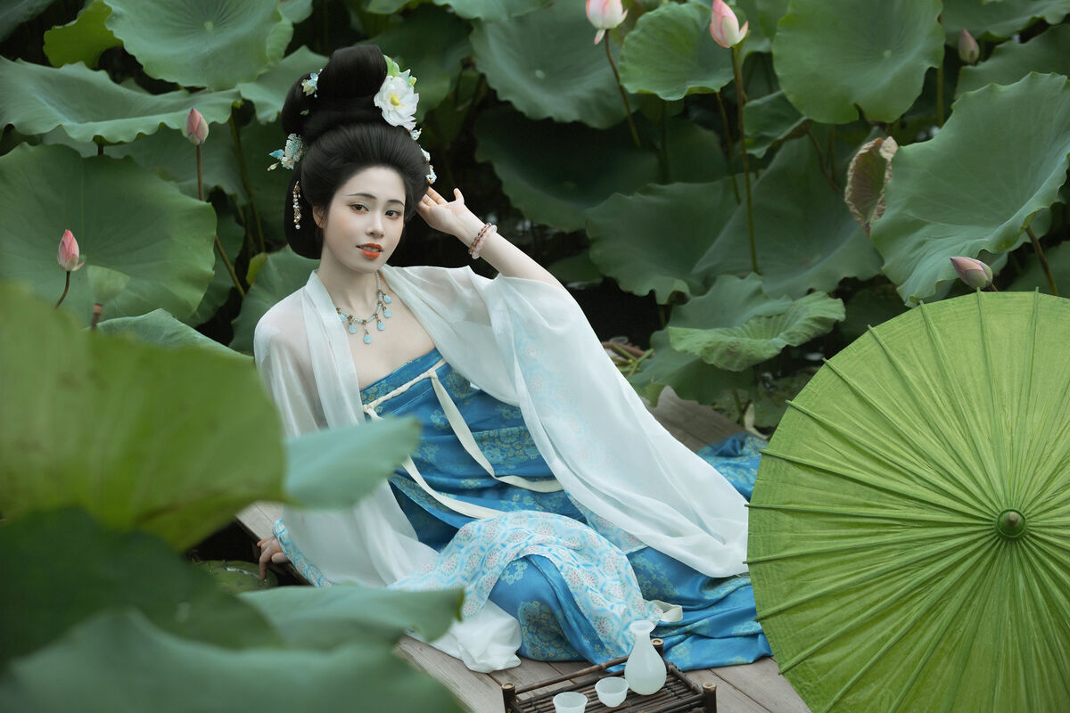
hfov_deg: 28.8
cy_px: 356
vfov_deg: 19.5
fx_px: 2080
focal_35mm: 70
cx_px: 535
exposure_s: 1/640
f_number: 3.2
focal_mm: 70
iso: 200
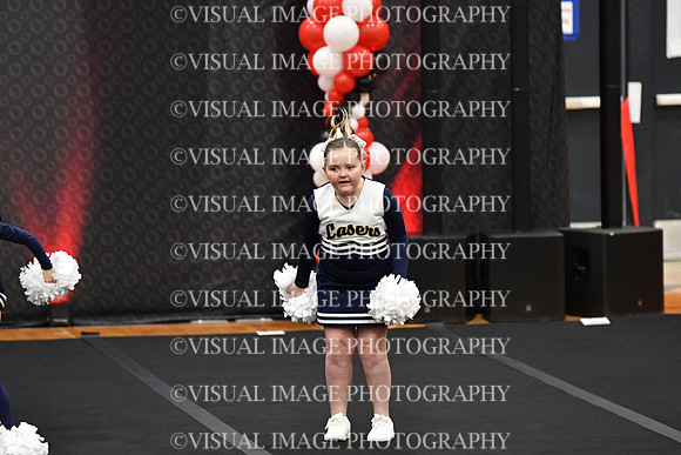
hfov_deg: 8.6
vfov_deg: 5.7
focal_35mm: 240
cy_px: 228
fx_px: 4541
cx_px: 340
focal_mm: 160
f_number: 2.8
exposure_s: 1/800
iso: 5000
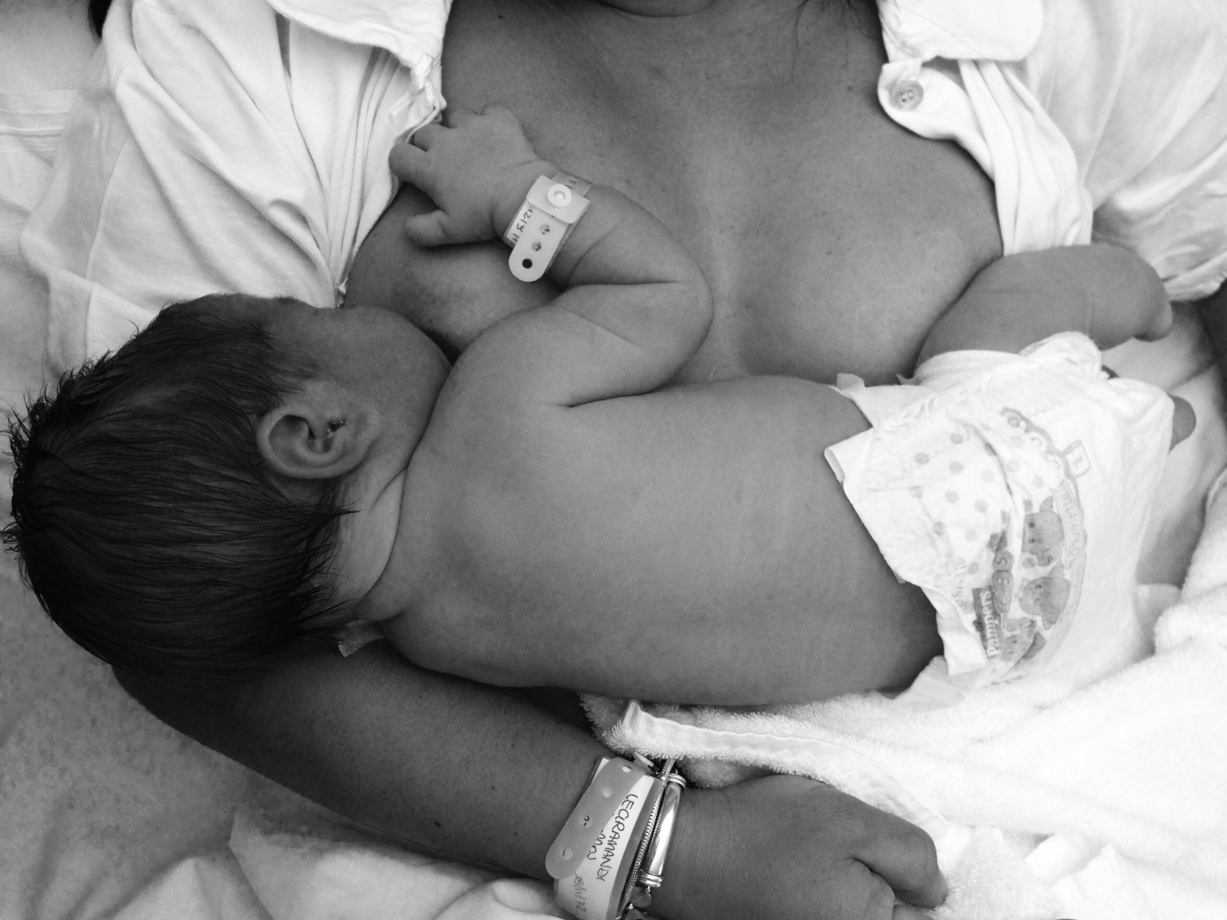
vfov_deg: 42.9
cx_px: 614
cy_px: 460
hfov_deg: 55.4
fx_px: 1170
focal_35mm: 33
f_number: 2.4
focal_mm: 4.12
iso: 64
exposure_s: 1/20
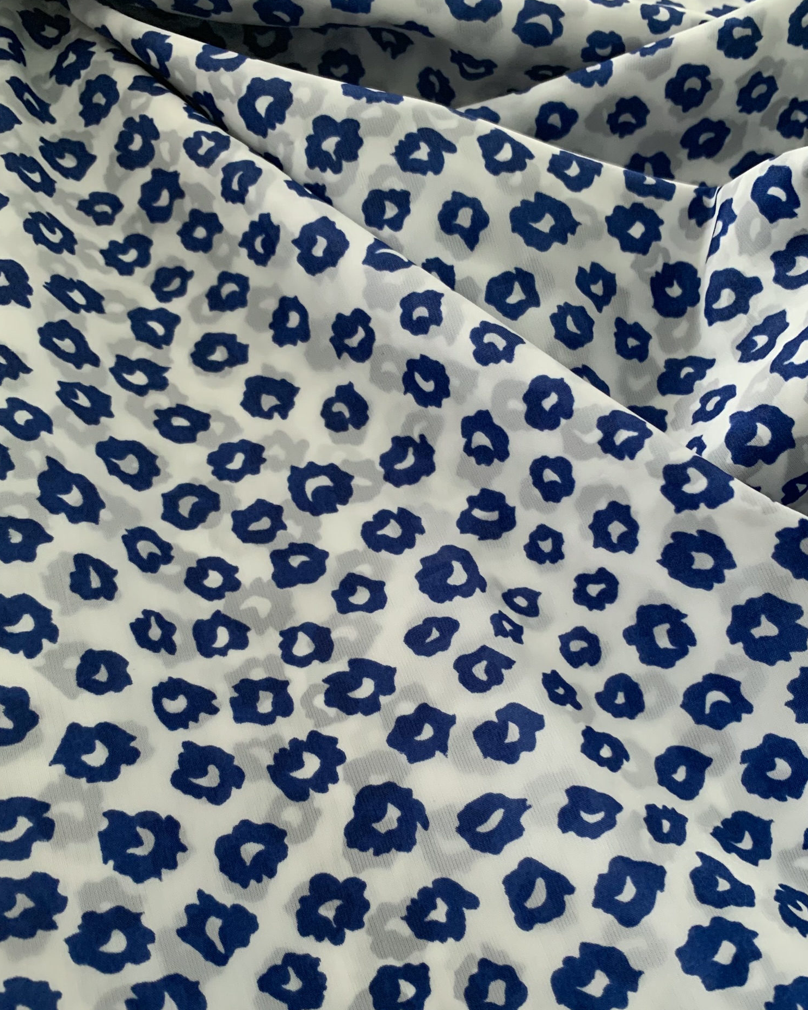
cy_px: 500
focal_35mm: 28
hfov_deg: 51.5
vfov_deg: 62.2
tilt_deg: -64.9
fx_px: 837
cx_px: 394
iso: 250
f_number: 1.8
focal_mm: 4.25
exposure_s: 1/60
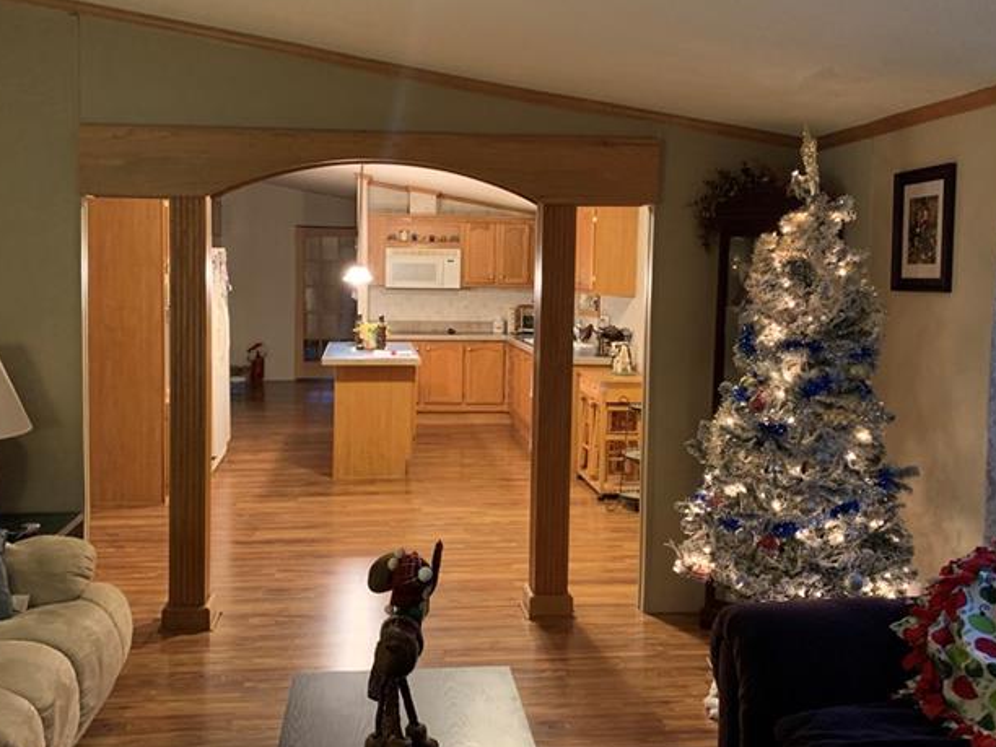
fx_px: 978
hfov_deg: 53.9
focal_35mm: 34
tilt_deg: -2.9
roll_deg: -0.6
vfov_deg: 41.8
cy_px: 343
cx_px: 470
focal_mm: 4.25
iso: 500
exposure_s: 1/30
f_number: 1.8
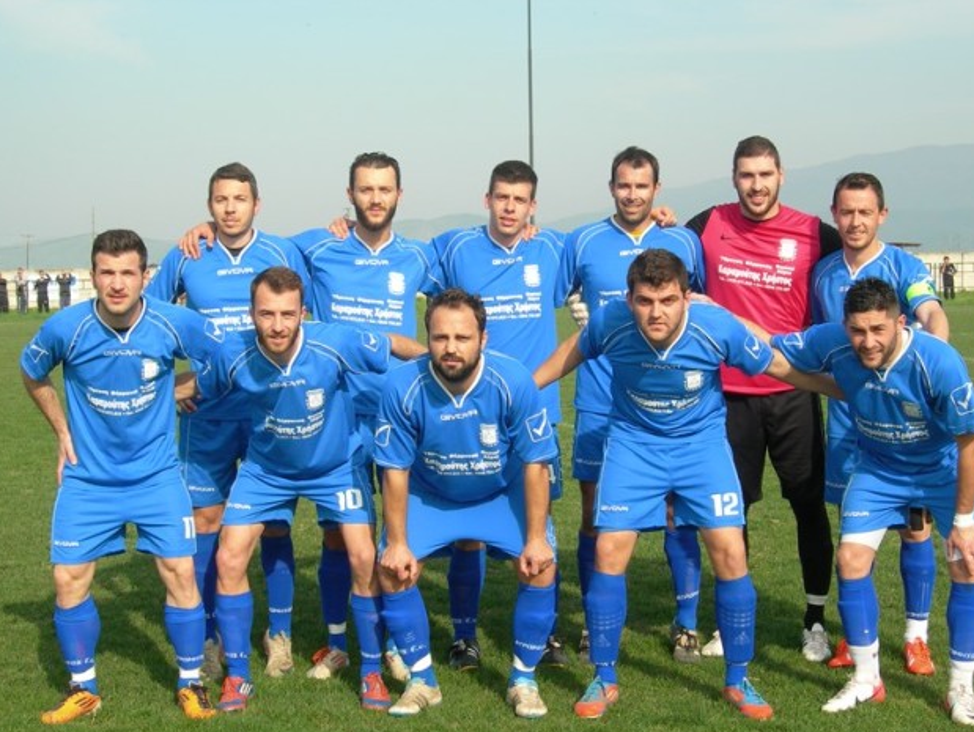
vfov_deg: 22.6
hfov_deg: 29.8
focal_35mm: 65
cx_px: 508
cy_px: 386
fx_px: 1830
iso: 50
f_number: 5.9
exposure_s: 1/204
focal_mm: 12.7
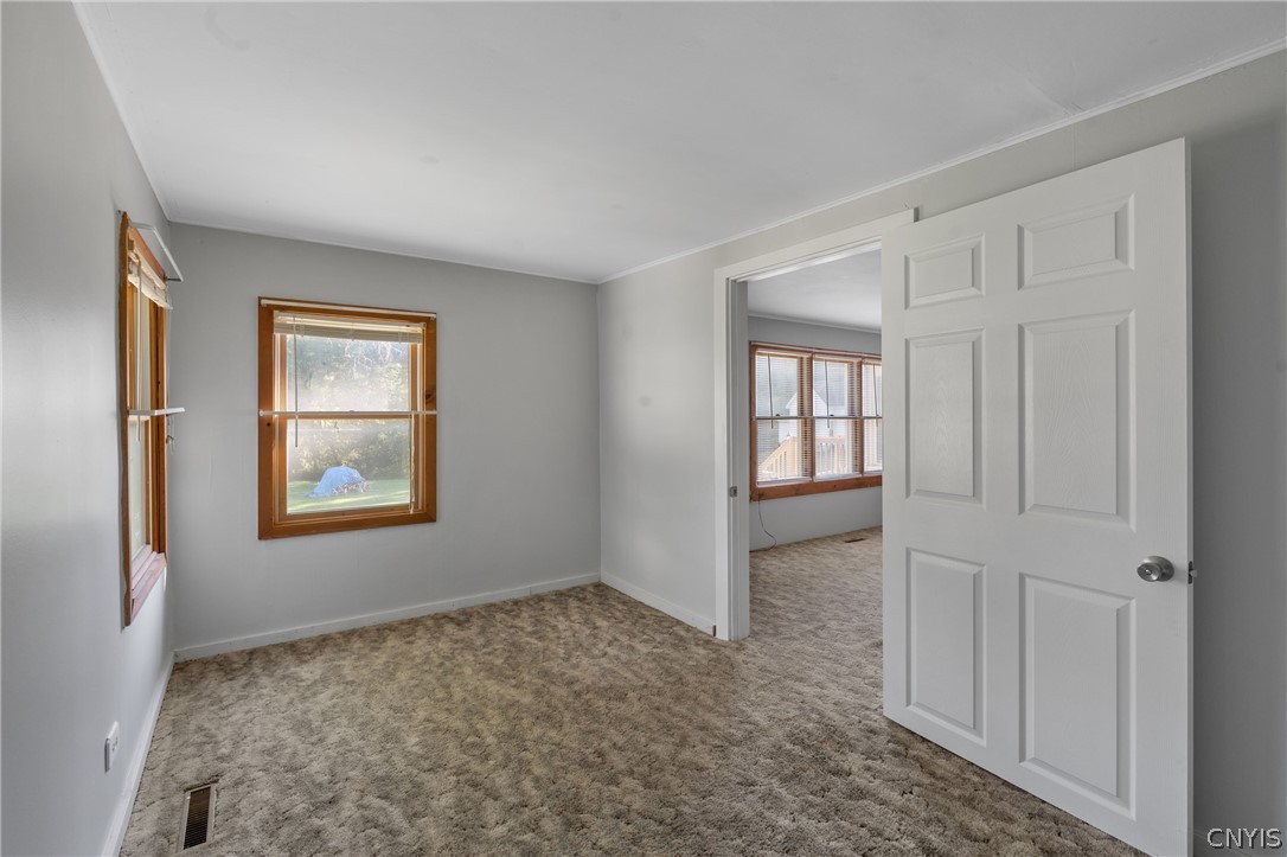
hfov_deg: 96.8
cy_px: 428
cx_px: 644
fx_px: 572
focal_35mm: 16
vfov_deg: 73.7
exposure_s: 1/3
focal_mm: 16
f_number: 9
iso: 250
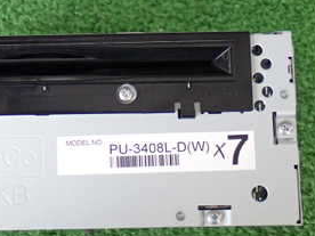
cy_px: 97
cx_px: 43
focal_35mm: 102
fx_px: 928
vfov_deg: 14.5
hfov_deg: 19.0
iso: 640
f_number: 3.1
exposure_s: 1/50
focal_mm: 8.4
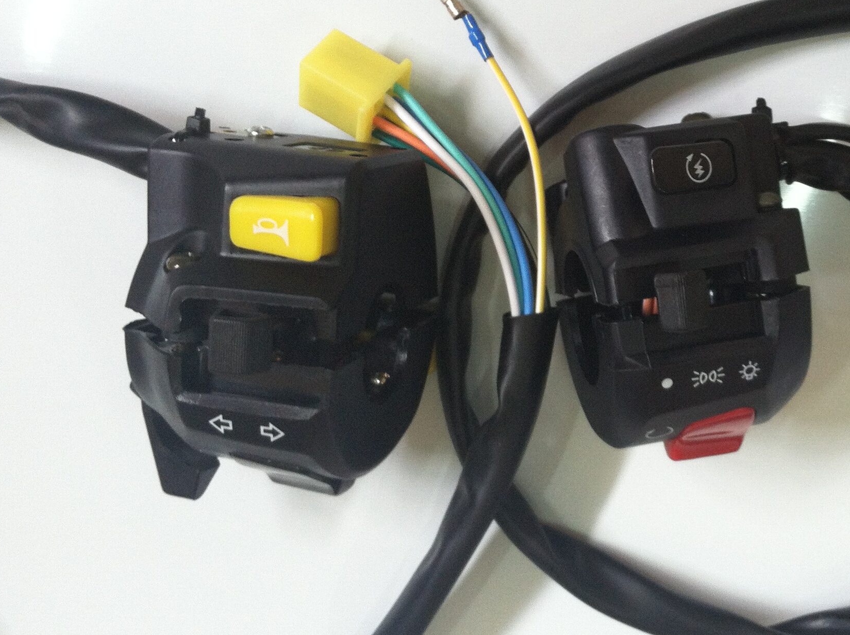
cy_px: 239
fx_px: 1349
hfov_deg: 34.1
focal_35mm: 55
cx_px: 655
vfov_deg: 26.4
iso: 100
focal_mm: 3.85
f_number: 2.8
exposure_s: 1/17
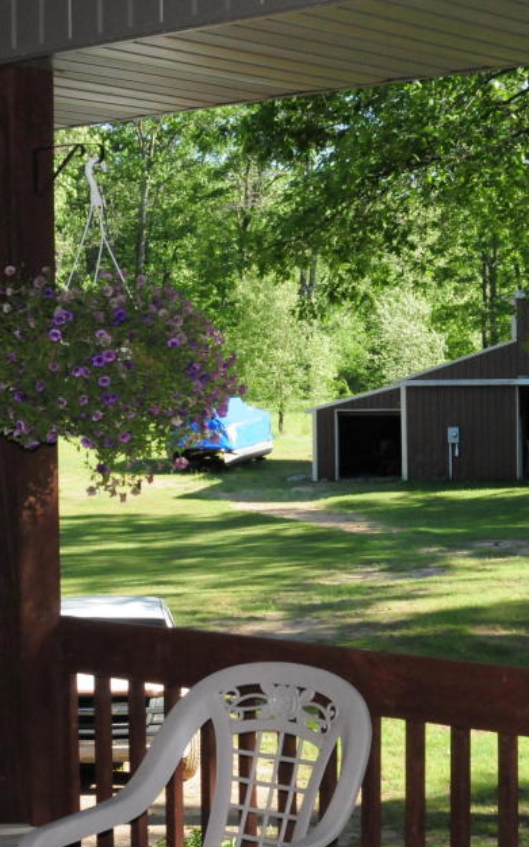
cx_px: 330
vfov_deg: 26.1
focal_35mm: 79
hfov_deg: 16.5
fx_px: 1823
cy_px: 465
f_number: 16
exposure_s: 1/250
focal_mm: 28
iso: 1600
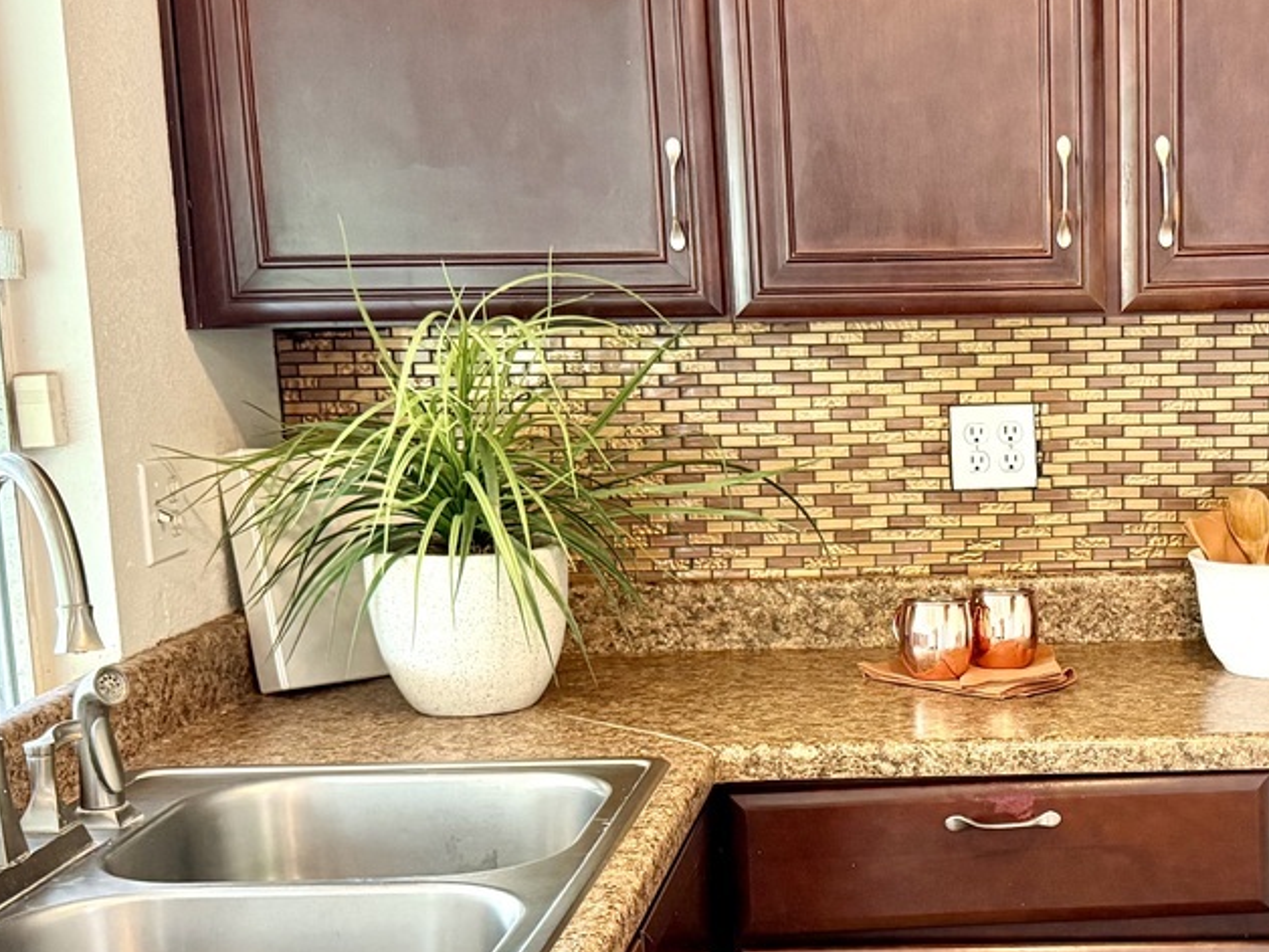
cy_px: 661
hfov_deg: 33.9
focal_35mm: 55
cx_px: 1024
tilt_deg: -9.5
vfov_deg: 26.4
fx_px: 2016
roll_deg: +1.0
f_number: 1.78
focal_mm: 6.76
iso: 500
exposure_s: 1/60
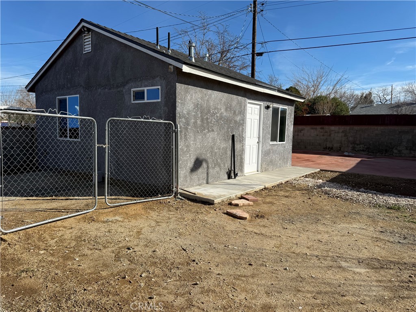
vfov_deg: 56.8
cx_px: 208
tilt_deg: -4.5
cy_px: 156
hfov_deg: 71.6
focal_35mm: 24
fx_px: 288
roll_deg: -0.8
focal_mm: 6.76
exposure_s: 1/4673
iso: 80
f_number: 1.78
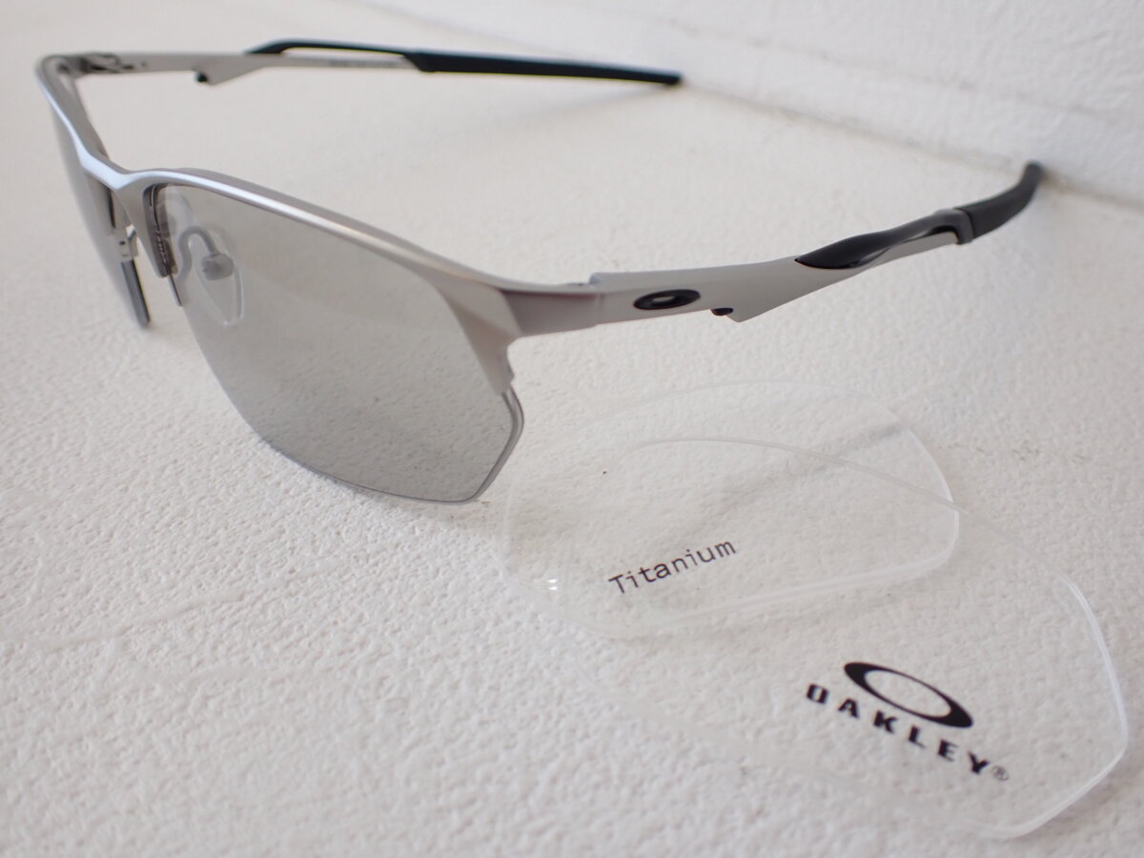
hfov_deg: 60.0
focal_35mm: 30
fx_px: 991
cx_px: 572
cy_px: 429
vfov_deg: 46.8
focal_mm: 5.4
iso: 200
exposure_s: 1/125
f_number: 2.3
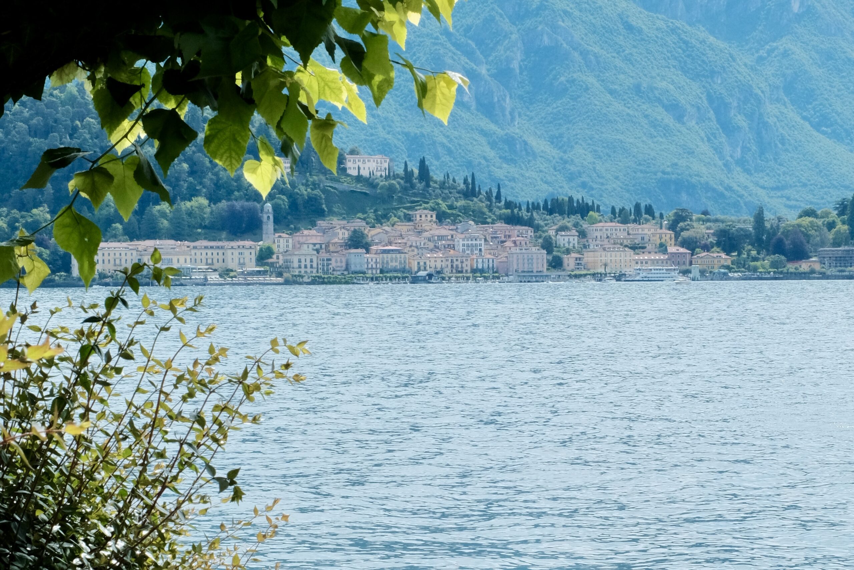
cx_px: 427
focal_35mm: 53
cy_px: 285
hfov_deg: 37.5
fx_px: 1257
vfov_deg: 25.5
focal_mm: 35
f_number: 16
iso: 800
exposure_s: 1/200
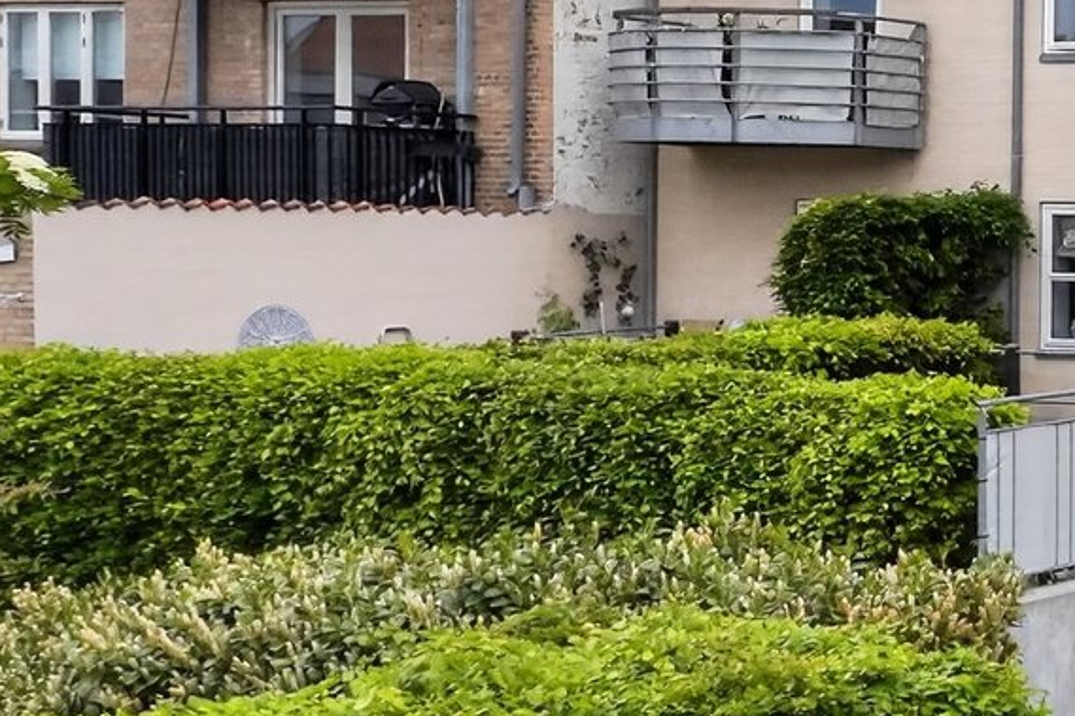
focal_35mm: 90
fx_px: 2687
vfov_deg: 15.2
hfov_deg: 16.0
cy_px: 336
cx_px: 2309
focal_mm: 20
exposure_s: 1/2000
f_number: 8
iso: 1250
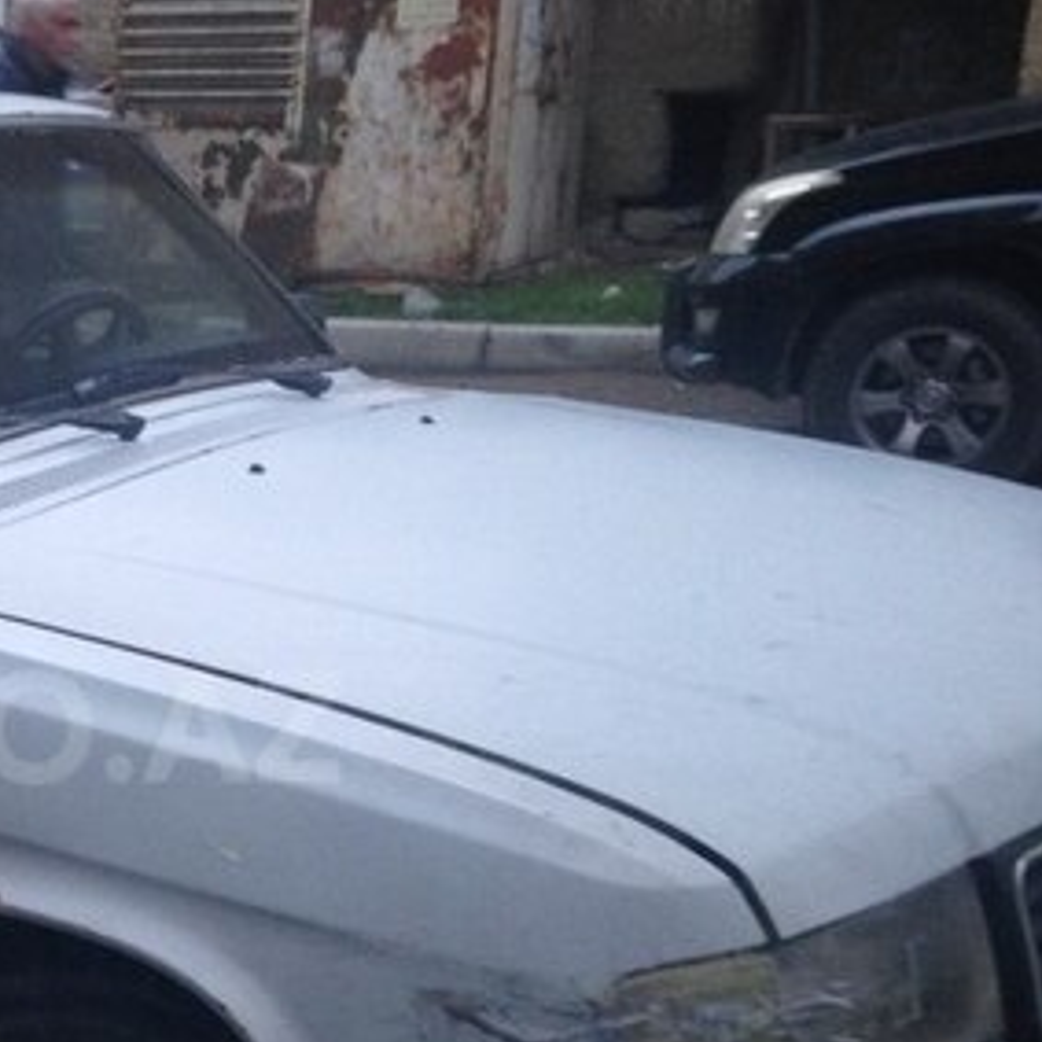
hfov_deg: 24.1
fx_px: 2316
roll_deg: -2.5
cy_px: 727
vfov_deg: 25.2
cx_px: -37
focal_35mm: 68
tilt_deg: -13.2
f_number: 2.4
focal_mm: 4.12
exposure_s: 1/20
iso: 125
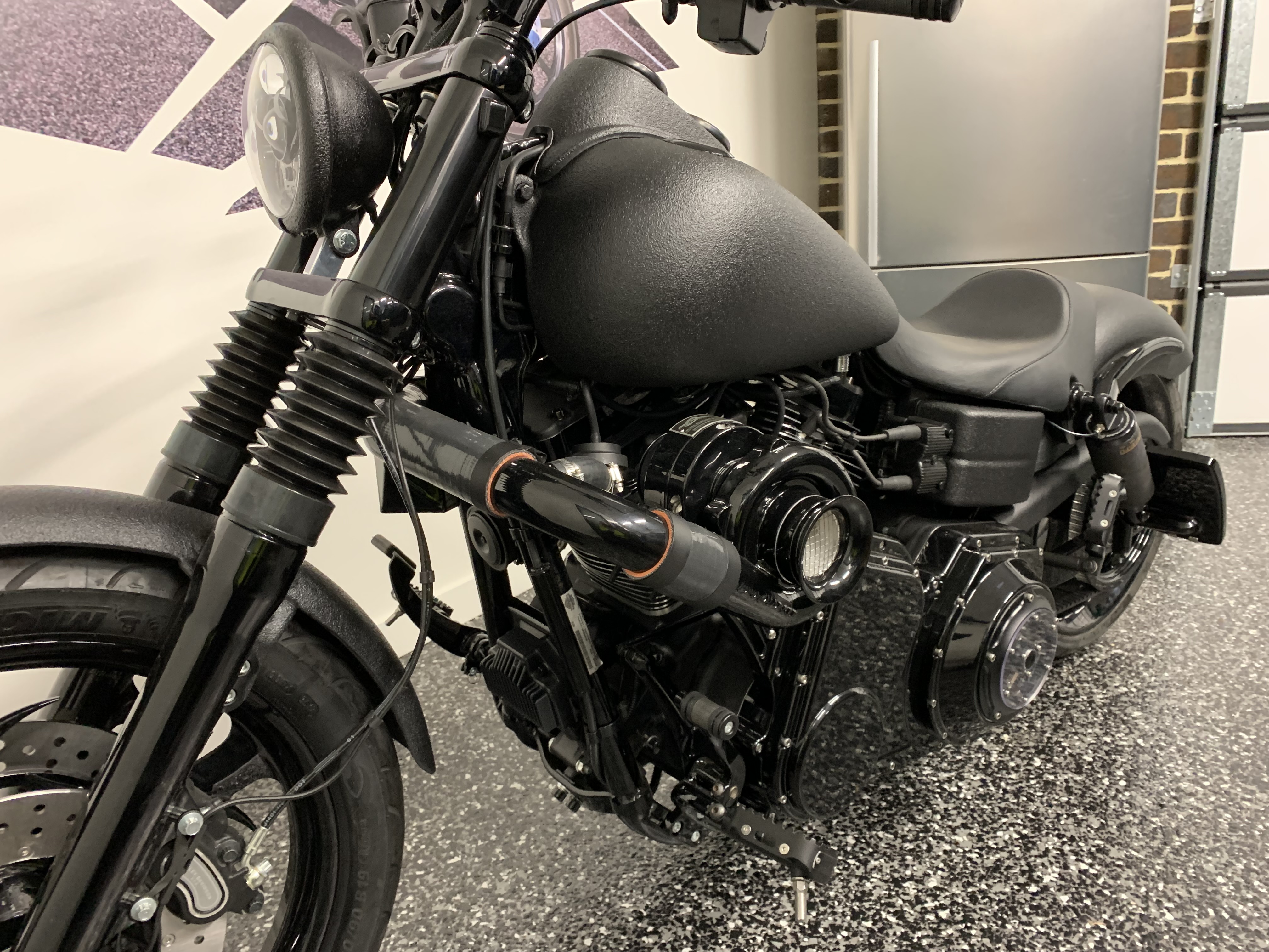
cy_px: 476
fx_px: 953
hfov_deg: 67.3
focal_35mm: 26
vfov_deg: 53.1
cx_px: 634
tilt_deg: -16.4
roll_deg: +3.3
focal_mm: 4.25
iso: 320
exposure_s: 1/25
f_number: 1.8
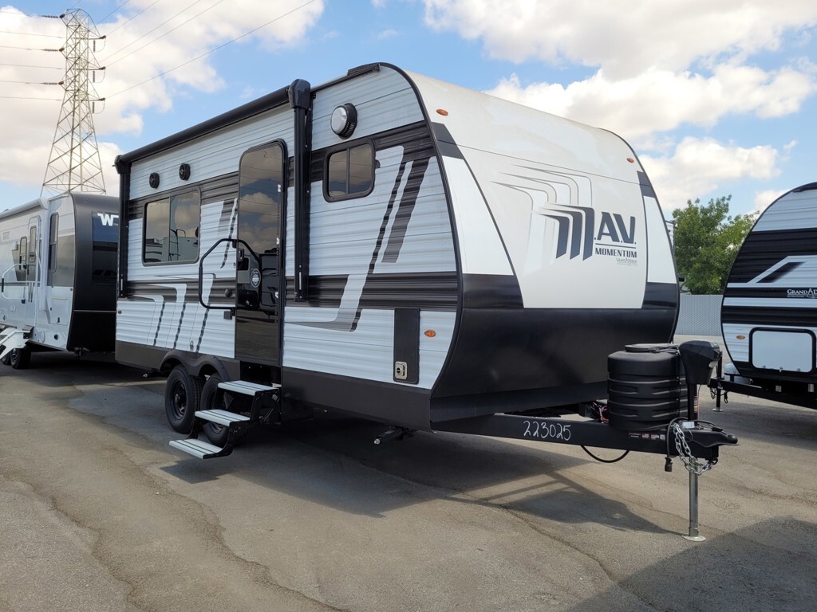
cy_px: 306
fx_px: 614
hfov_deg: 67.3
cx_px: 408
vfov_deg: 53.1
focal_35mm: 26
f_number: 1.8
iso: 40
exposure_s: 1/1542
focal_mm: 5.4
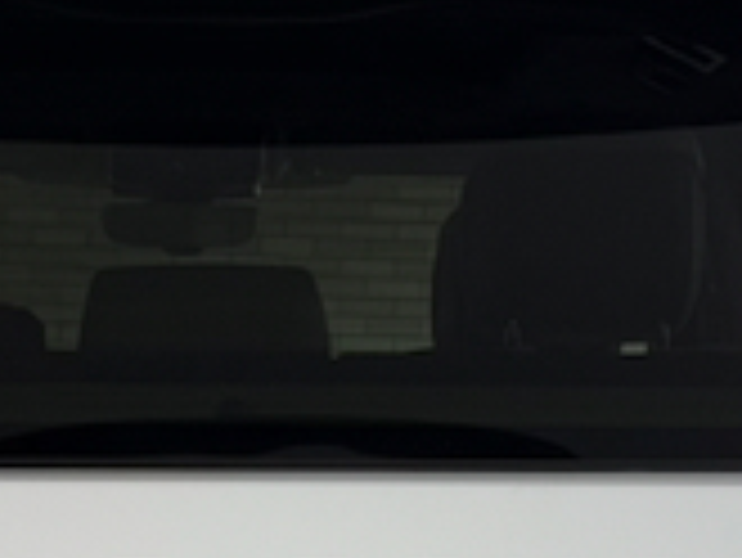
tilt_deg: -6.3
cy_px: 824
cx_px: 220
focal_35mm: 186
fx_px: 3990
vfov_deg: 7.8
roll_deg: -2.5
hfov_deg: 10.6
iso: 50
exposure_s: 1/130
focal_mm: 6.76
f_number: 1.78
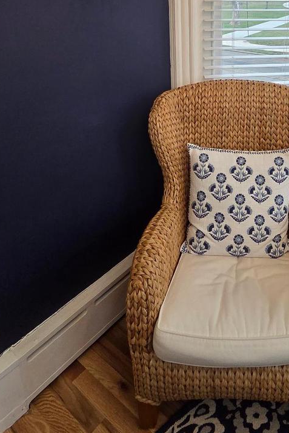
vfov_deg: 56.4
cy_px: 56
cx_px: 224
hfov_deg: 43.2
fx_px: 349
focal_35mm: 29
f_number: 2.2
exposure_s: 1/120
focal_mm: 2.2
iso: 250
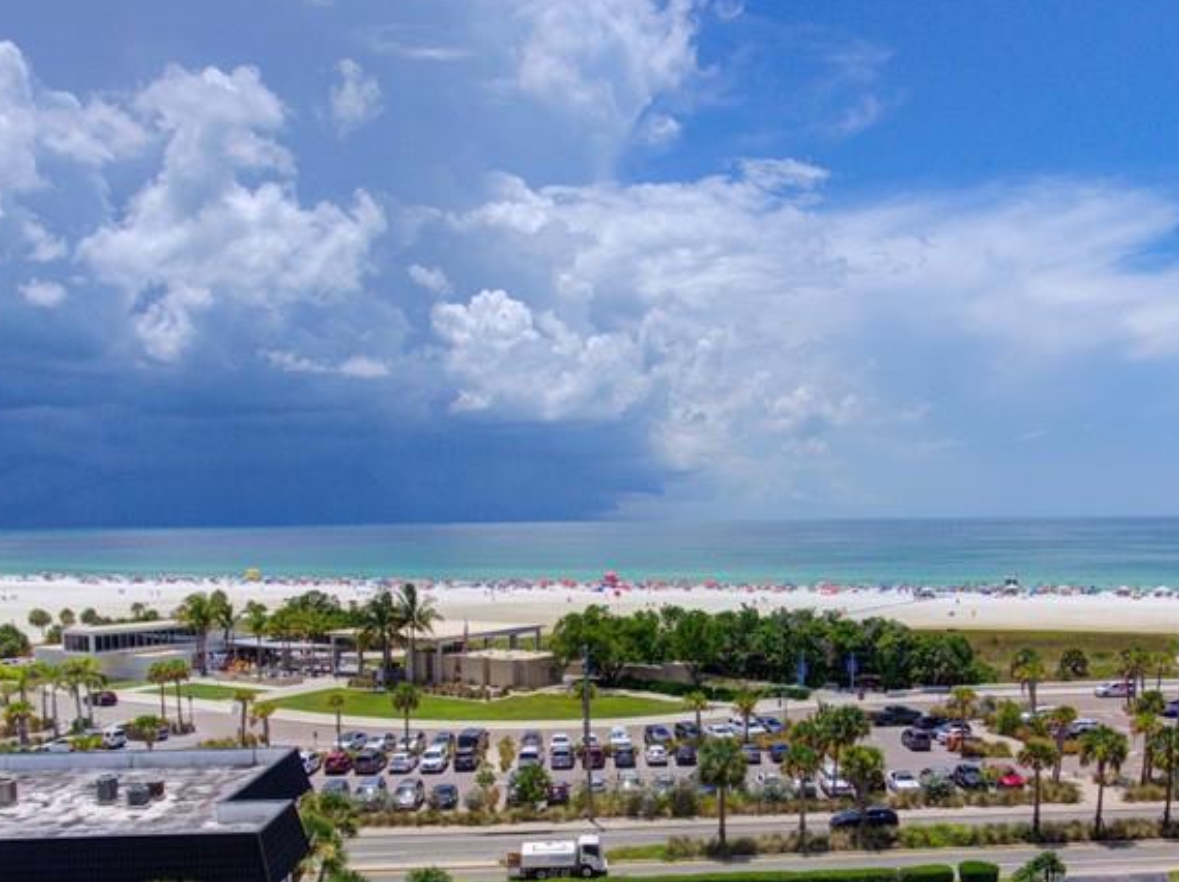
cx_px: 731
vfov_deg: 38.4
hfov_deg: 50.9
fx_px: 1225
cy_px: 684
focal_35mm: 36
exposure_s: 1/1900
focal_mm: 3.6
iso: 100
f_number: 2.8
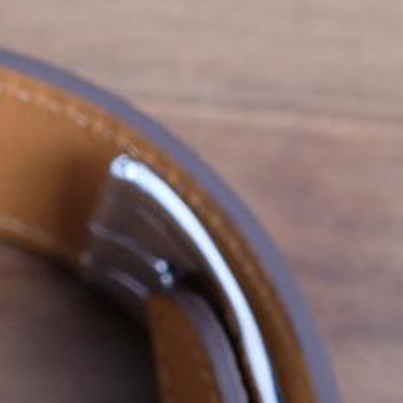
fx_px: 5124
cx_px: -272
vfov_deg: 4.5
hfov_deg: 4.5
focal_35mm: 389
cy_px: 480
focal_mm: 60
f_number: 5.6
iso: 200
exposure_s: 1/15
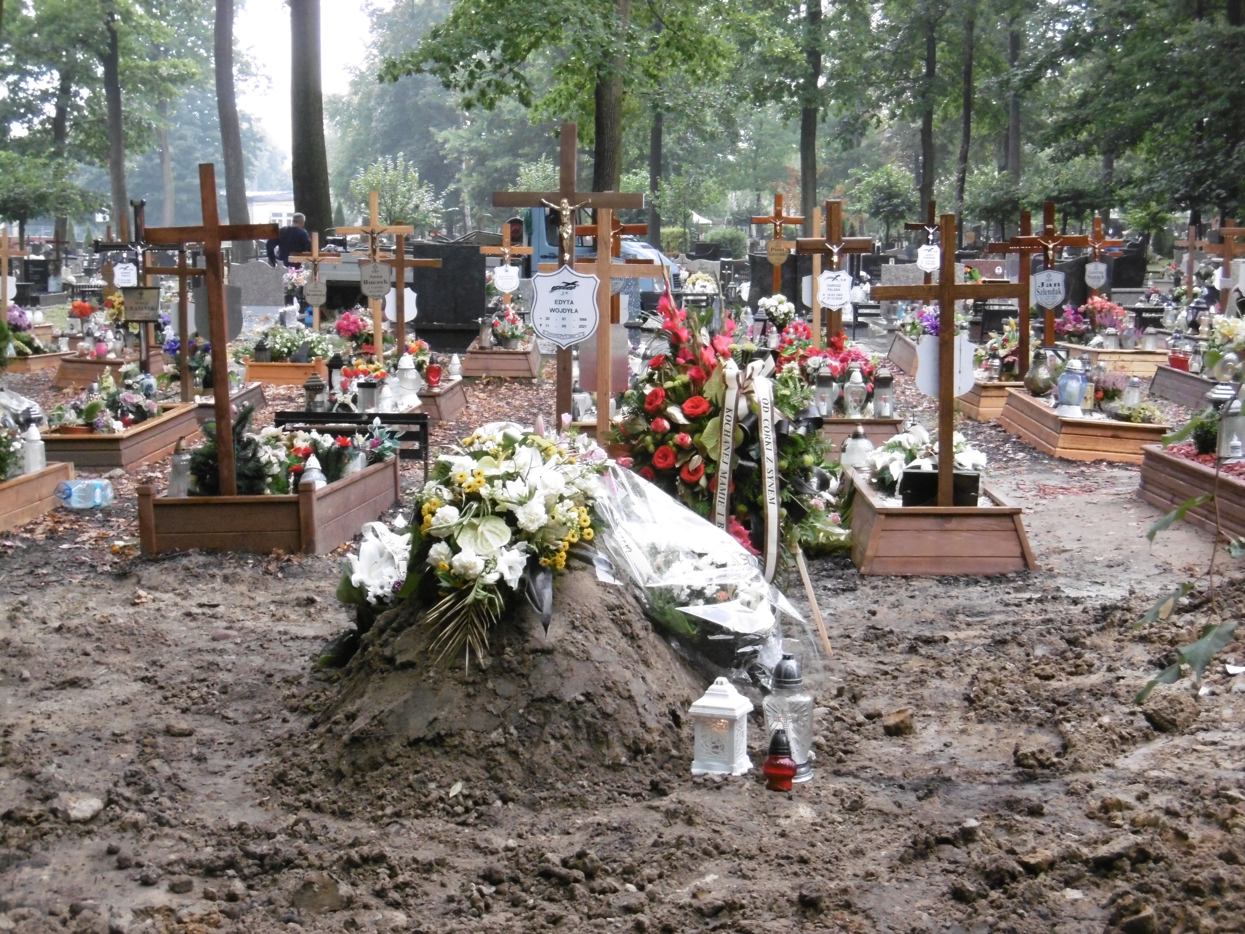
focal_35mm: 52
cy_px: 464
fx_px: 1870
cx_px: 631
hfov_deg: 36.8
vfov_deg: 28.0
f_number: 4
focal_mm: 9.2
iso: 320
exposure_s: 1/60
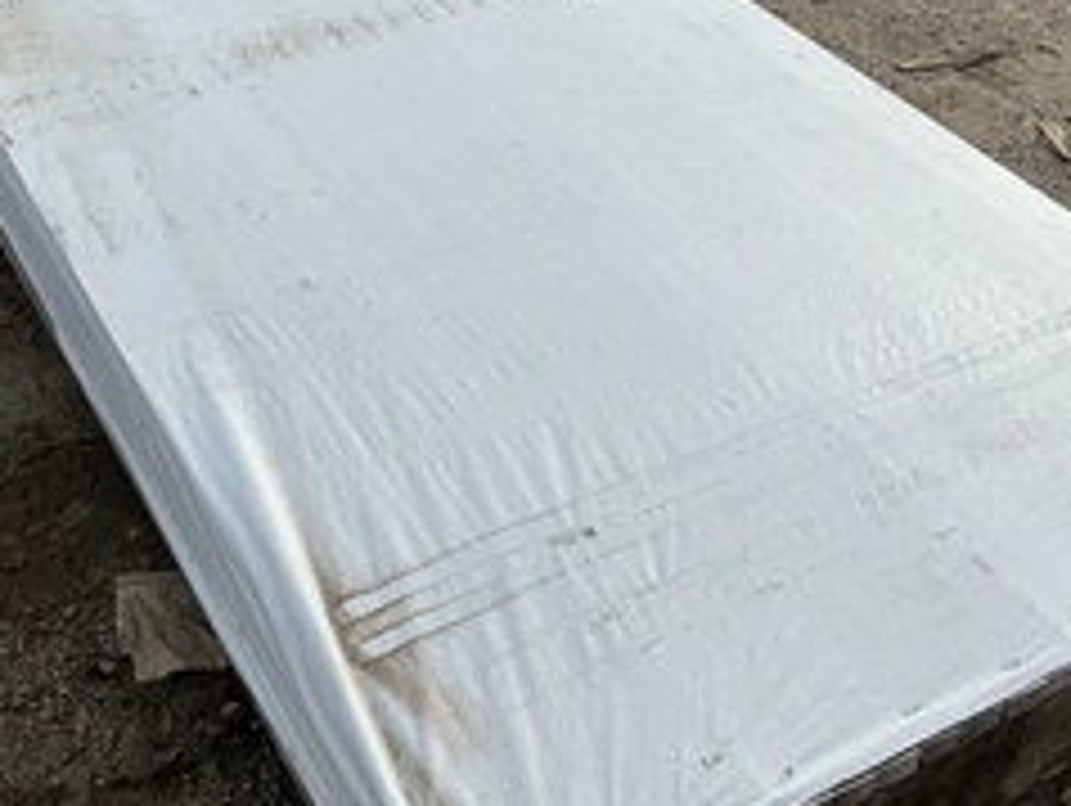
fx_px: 1456
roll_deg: -1.7
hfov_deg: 40.2
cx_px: 418
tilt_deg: -41.1
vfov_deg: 30.9
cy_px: 446
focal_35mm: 47
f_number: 1.8
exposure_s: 1/1912
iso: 25
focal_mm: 3
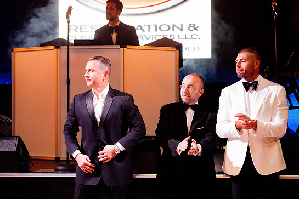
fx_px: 814
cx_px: 143
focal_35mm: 98
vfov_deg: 14.0
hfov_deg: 20.8
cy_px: 96
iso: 2000
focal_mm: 92
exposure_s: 1/200
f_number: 4
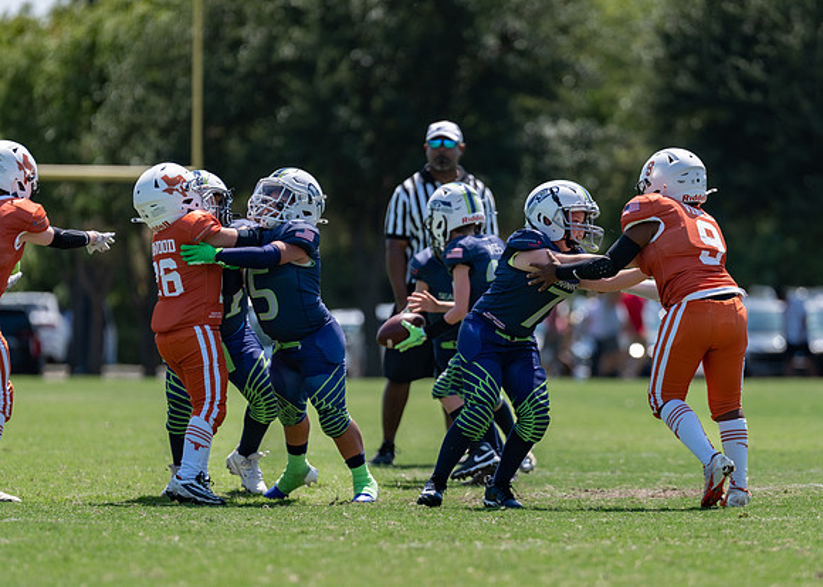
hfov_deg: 6.1
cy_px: 346
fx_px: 7766
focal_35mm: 332
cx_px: 522
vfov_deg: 4.3
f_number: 3.2
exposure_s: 1/1250
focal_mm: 200
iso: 100
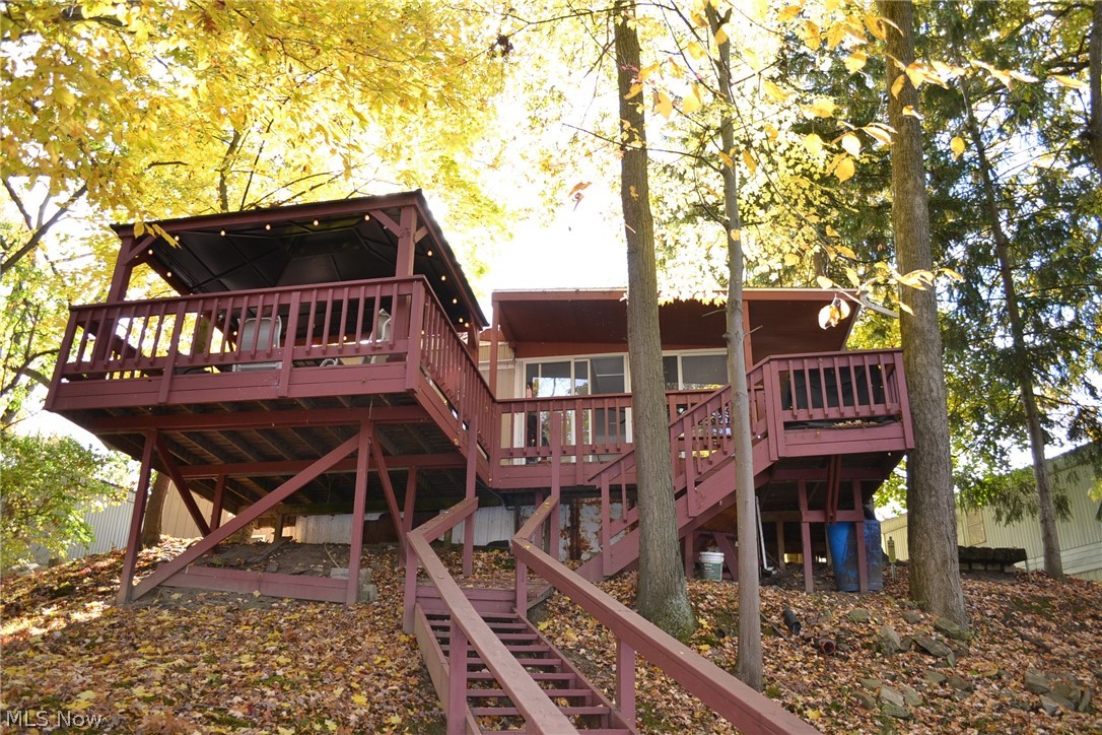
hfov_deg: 67.4
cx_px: 551
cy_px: 368
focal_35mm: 27
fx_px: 826
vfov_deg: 47.9
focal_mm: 18
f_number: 4
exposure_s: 1/125
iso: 180
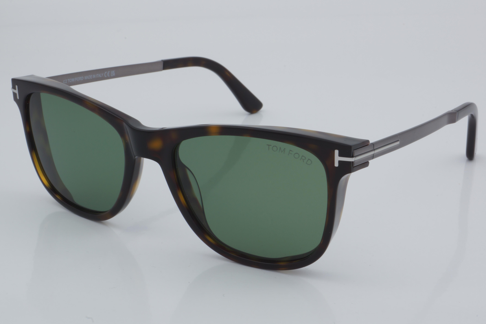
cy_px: 162
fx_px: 1012
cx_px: 243
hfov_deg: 27.0
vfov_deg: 18.2
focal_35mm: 75
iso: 100
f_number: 32
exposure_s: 1/4
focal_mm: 50
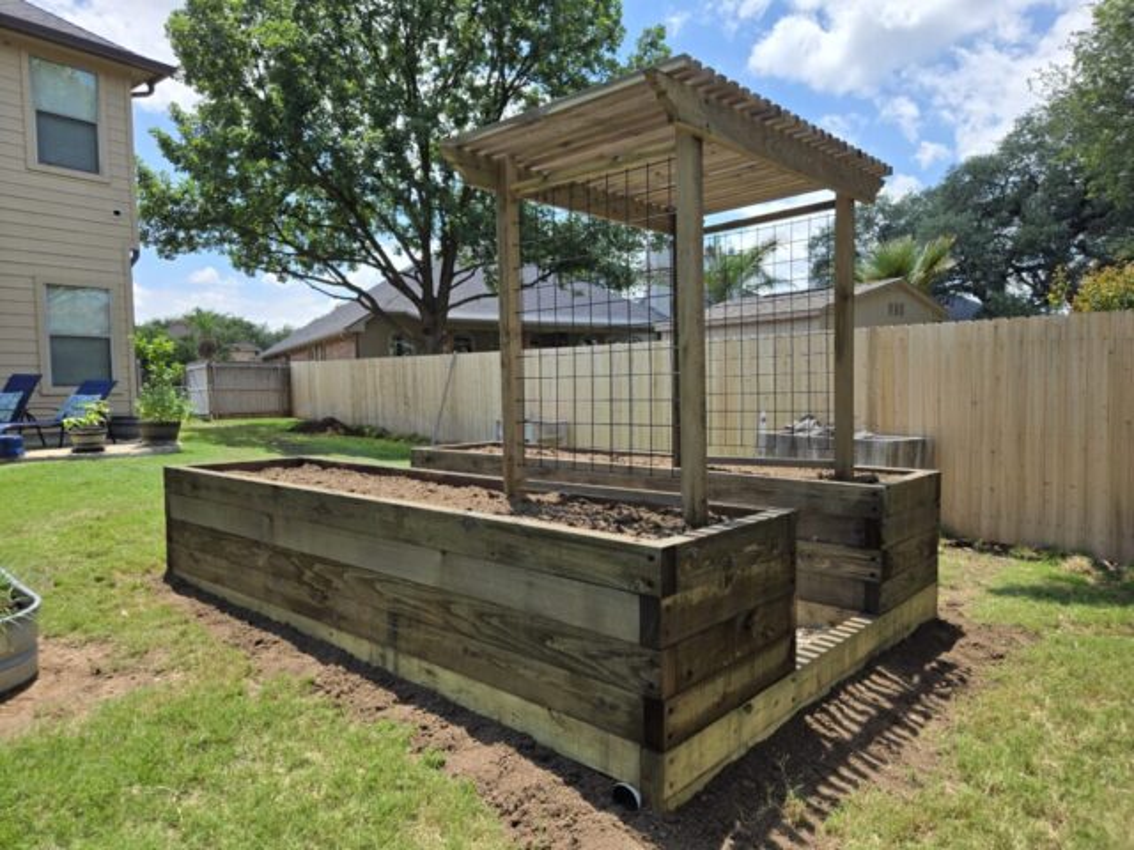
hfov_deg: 73.9
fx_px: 753
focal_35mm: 23
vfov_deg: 58.9
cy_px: 425
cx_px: 567
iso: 25
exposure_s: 1/1293
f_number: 1.8
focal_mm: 5.4
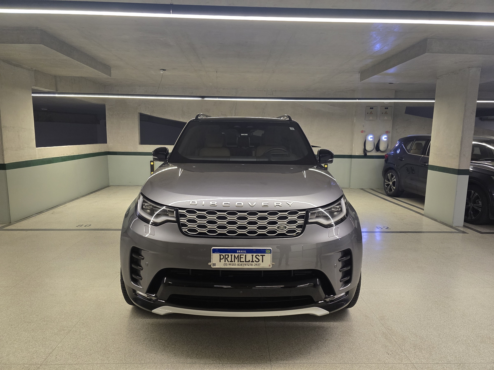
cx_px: 247
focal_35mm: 23
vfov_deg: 58.9
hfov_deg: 73.9
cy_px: 185
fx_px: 328
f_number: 1.7
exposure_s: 1/60
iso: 500
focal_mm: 6.3
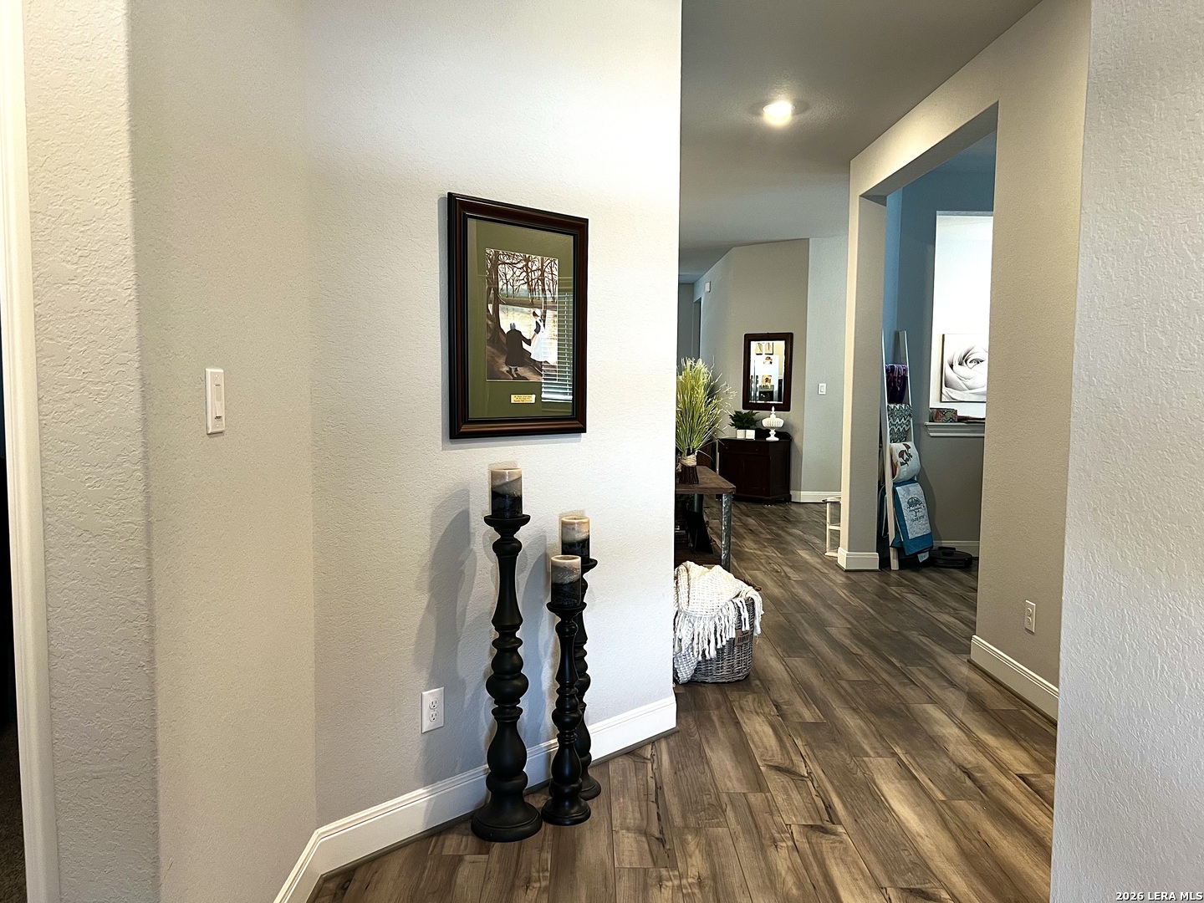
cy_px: 452
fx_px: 904
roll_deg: -0.5
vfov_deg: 53.1
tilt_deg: -4.1
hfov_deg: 67.3
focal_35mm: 26
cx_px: 602
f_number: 1.5
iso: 125
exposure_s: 1/60
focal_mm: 5.7
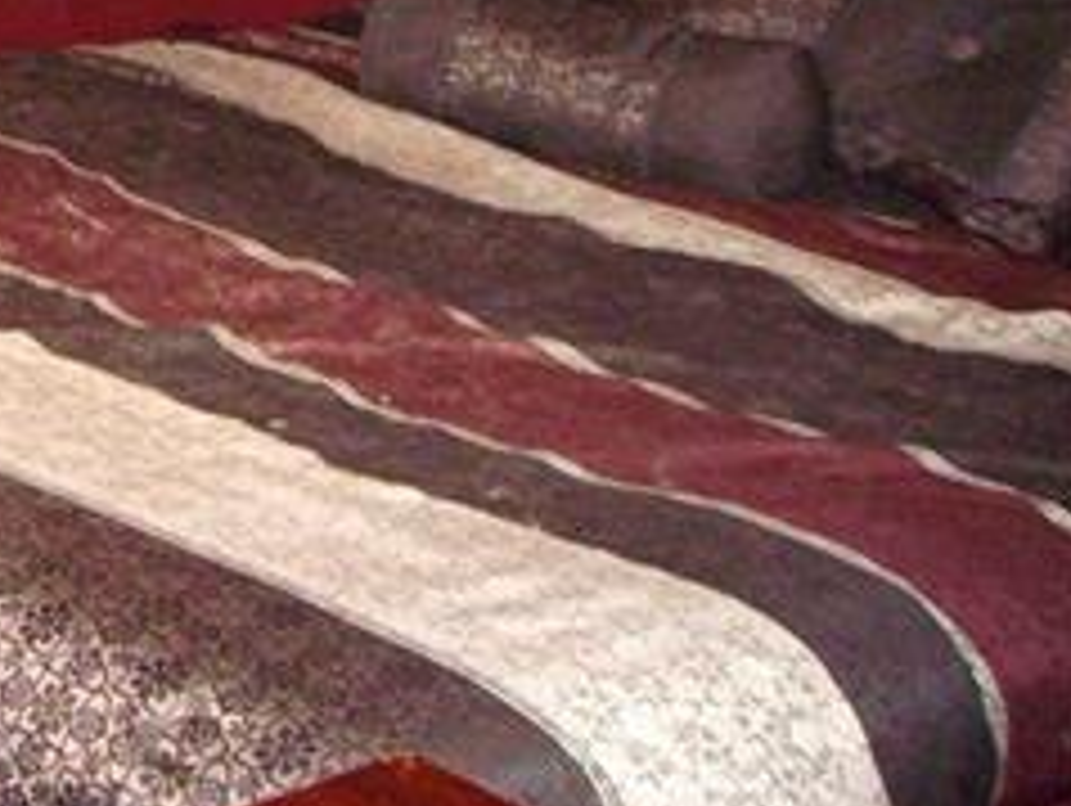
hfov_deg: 17.9
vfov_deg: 14.1
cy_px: -162
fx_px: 3159
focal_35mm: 102
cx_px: -360
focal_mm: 6.2
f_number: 2.7
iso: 400
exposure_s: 1/40
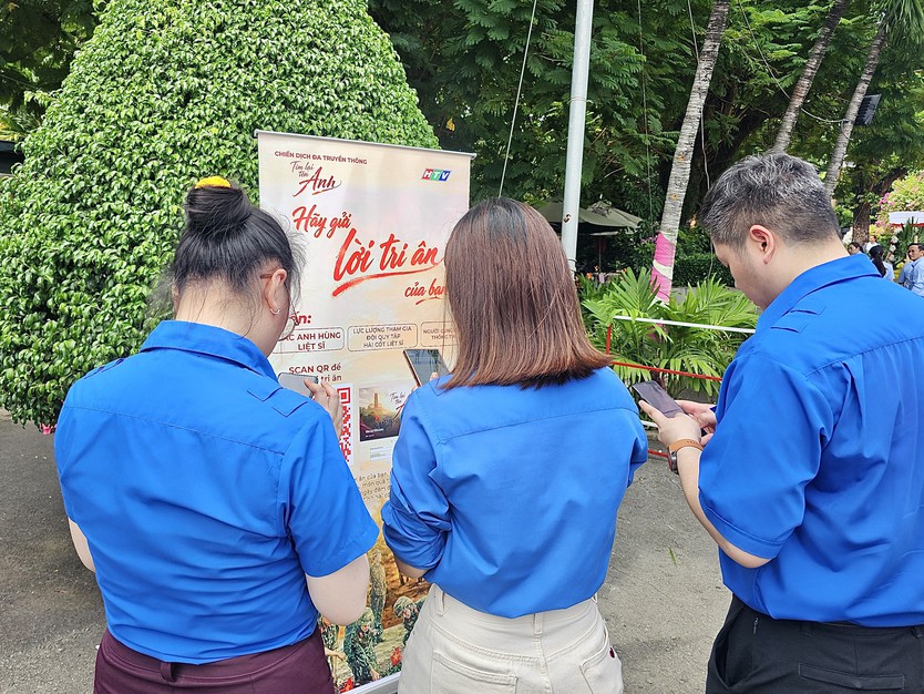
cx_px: 462
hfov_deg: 73.9
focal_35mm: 23
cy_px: 347
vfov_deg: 58.9
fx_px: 614
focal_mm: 6.3
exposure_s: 1/197
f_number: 1.7
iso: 10
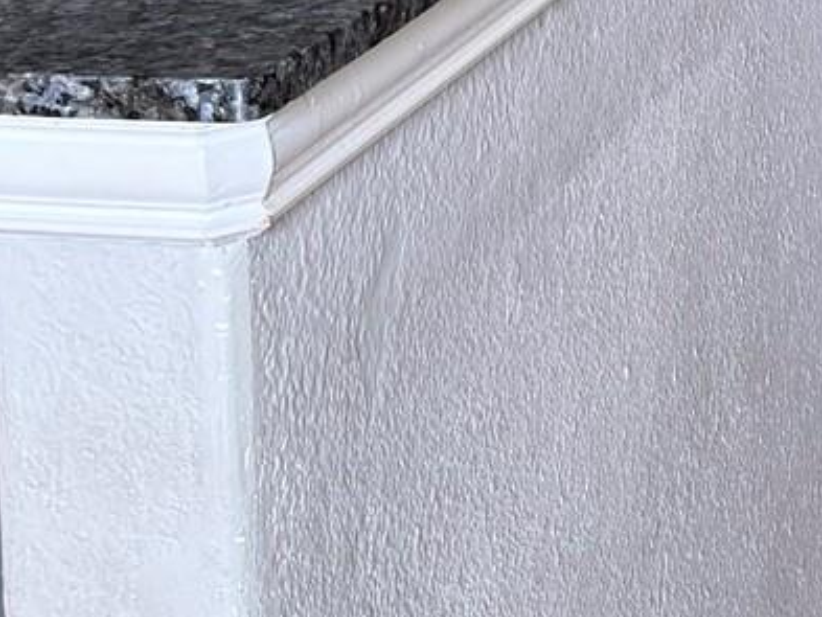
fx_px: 2969
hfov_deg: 15.1
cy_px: -573
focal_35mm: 125
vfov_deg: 10.9
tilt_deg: -6.0
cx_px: 1065
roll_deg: +0.6
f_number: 1.78
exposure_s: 1/60
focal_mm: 6.76
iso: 125
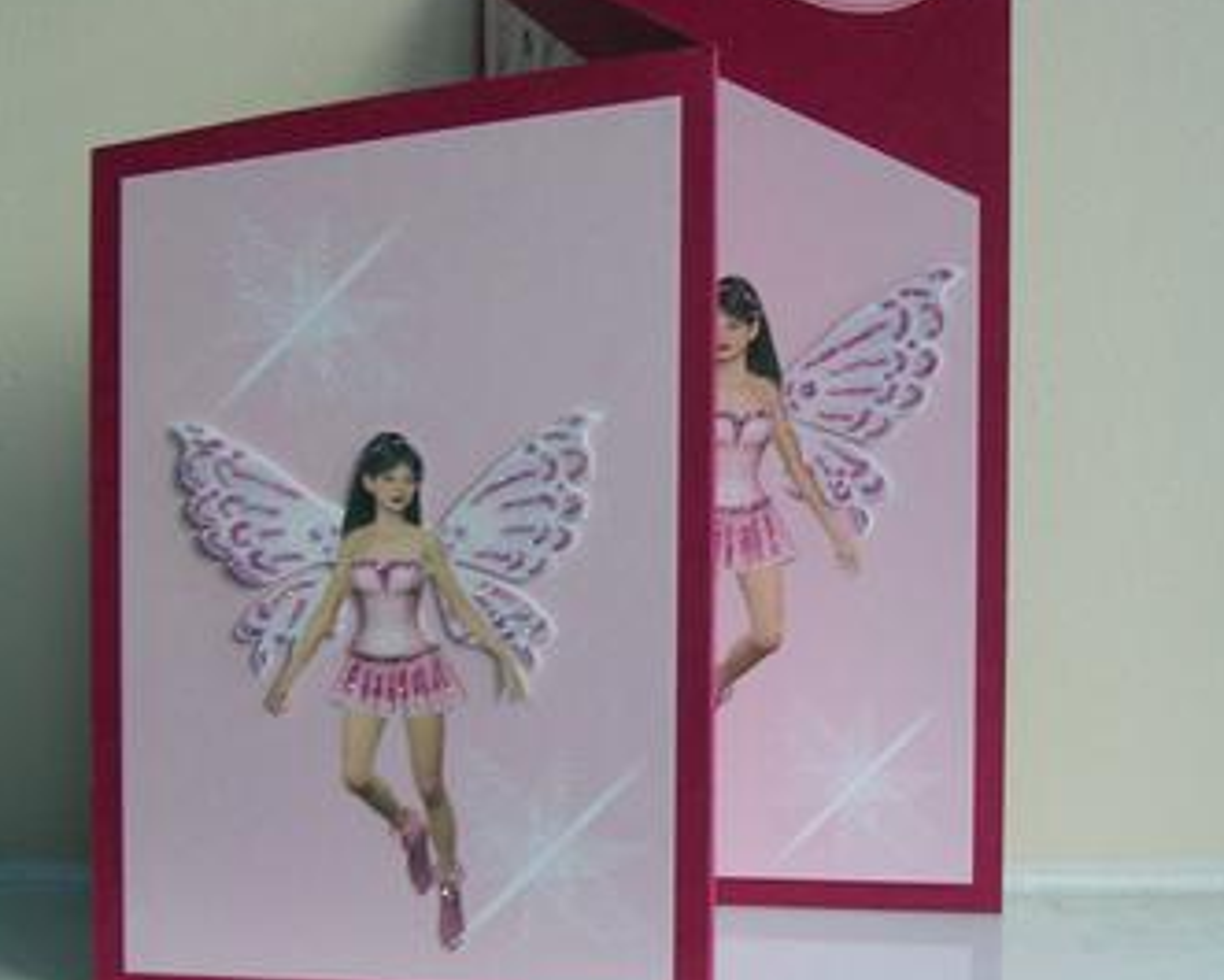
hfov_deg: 29.1
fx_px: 2355
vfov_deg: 23.5
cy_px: 484
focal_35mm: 65
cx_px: 621
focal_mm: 7.5
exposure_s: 1/5.7
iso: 120
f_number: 3.1
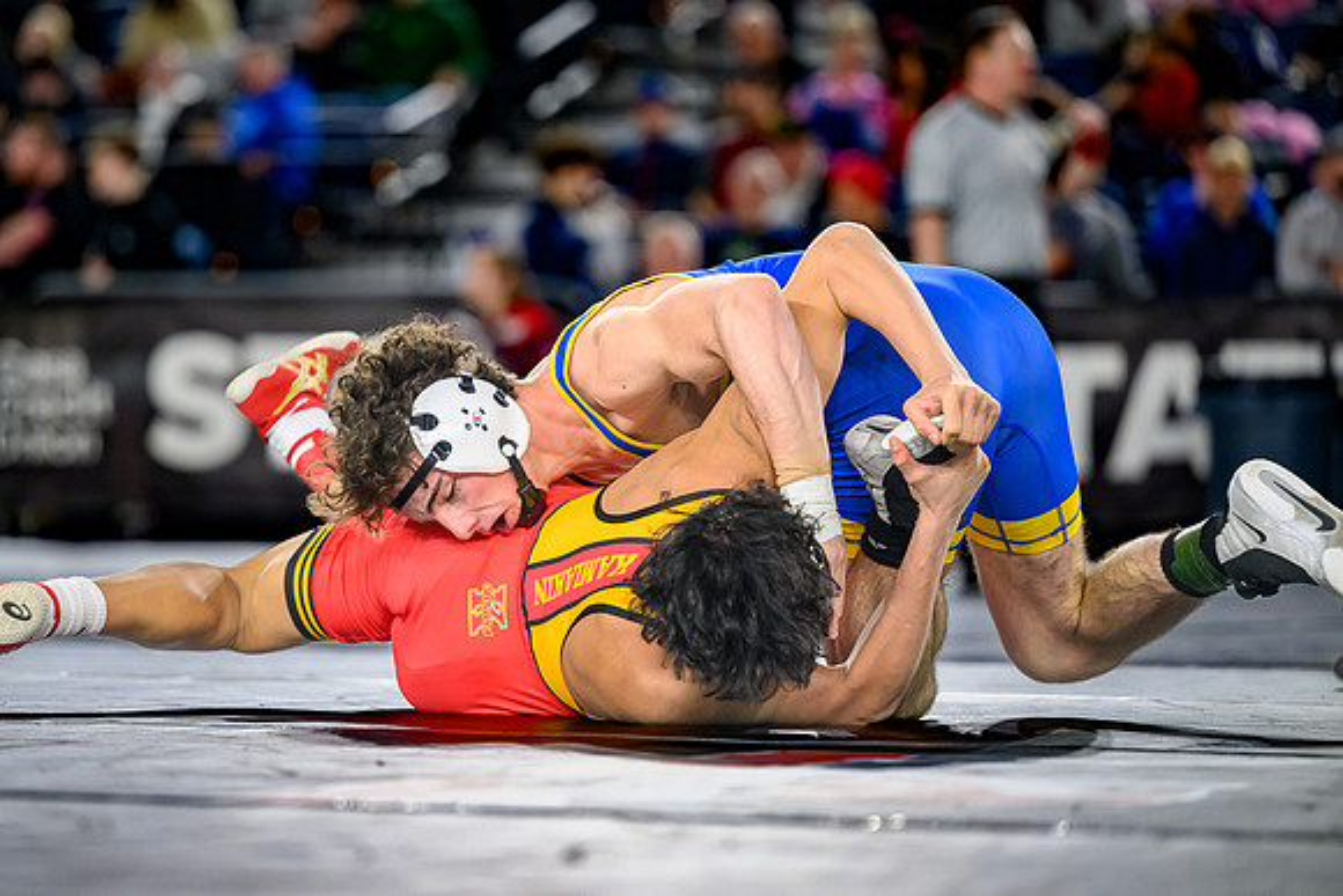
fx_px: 6806
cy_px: 387
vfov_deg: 7.5
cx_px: 573
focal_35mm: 182
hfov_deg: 11.3
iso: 2500
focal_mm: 150
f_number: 2.8
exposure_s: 1/1000
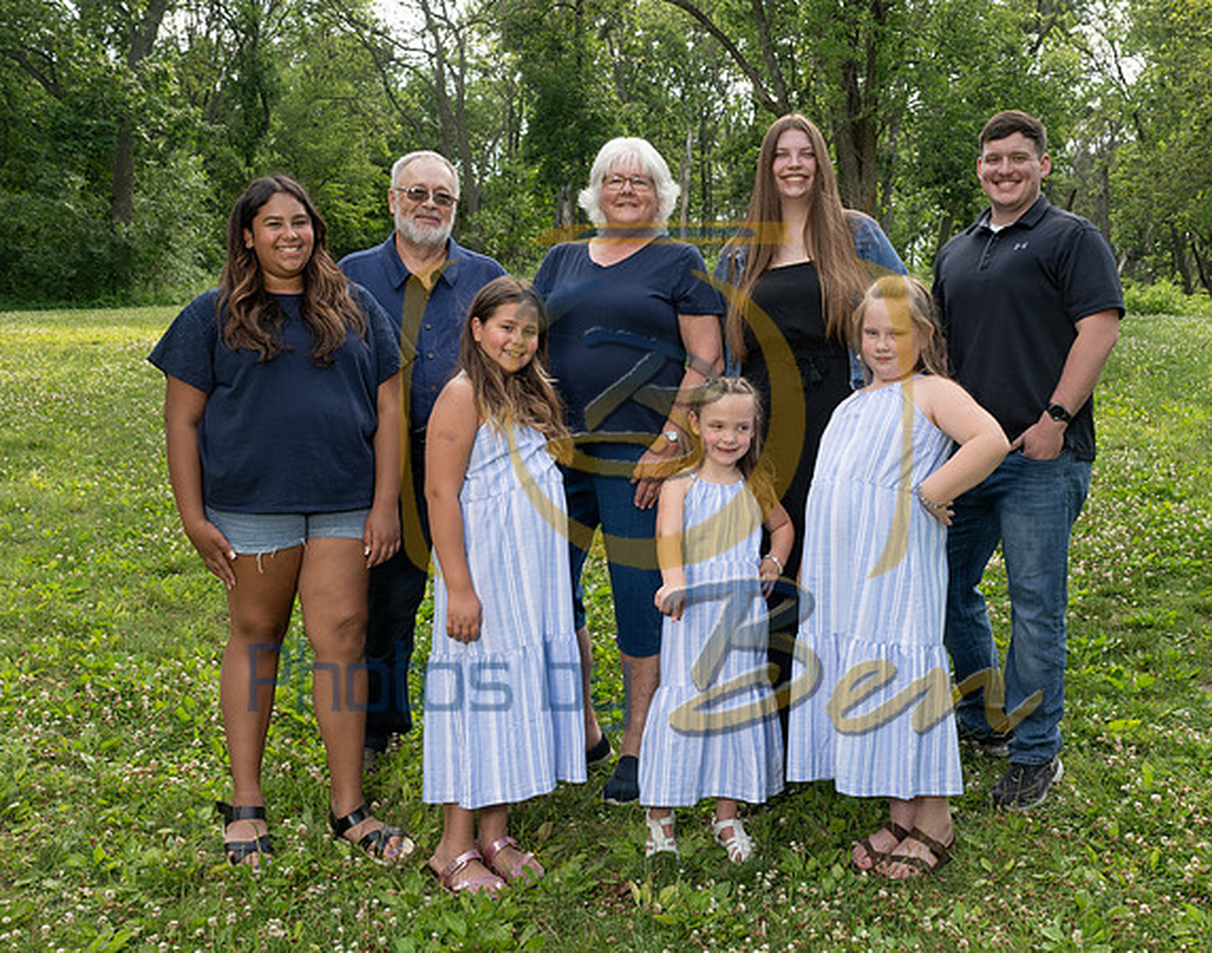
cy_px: 364
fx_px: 1541
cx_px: 716
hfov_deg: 42.8
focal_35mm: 43
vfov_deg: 34.2
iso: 200
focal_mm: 26.5
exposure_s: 1/200
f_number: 7.1
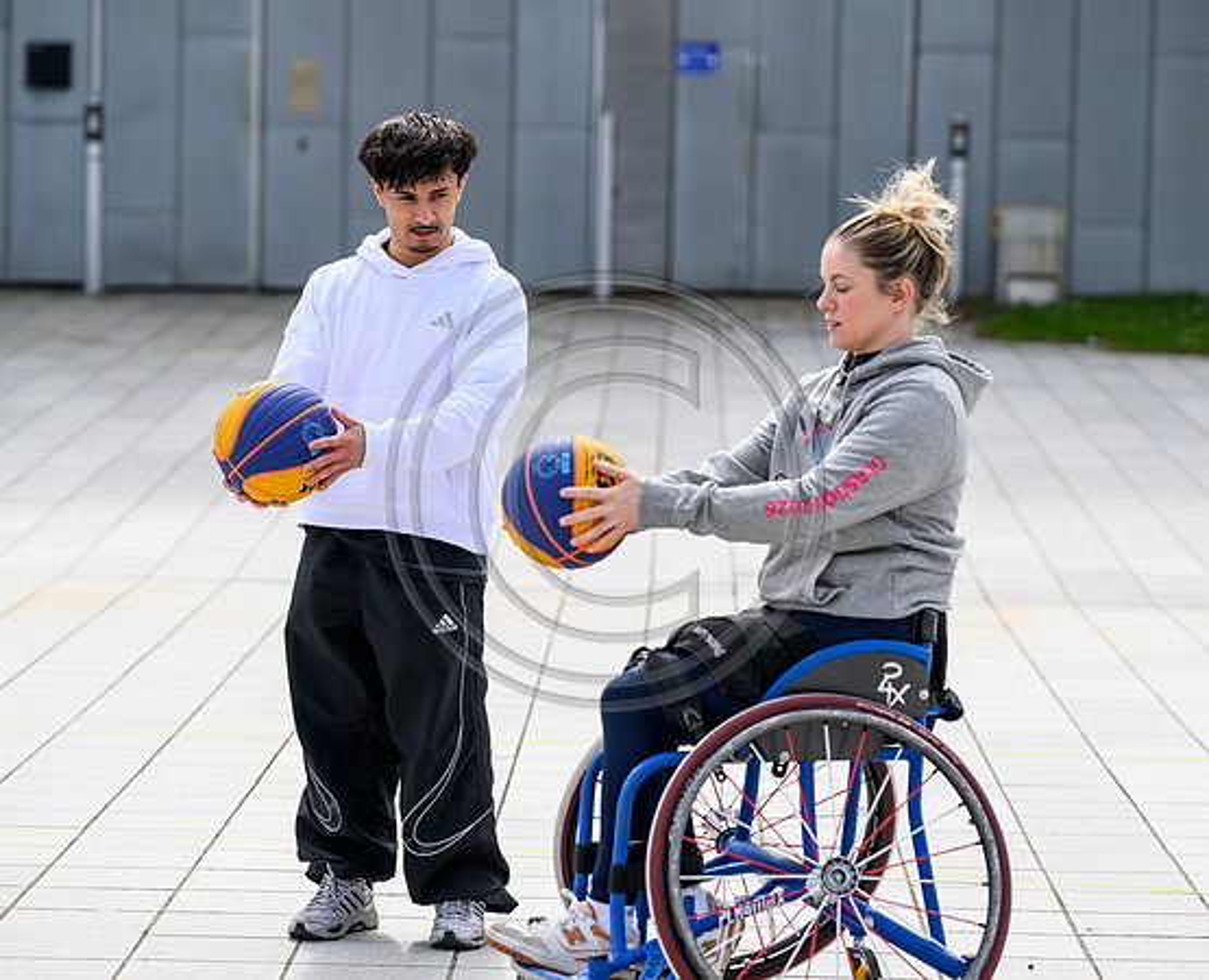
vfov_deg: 11.9
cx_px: 594
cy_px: 489
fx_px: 4708
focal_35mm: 131
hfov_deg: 14.6
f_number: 3.5
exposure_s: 1/3200
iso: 400
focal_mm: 115
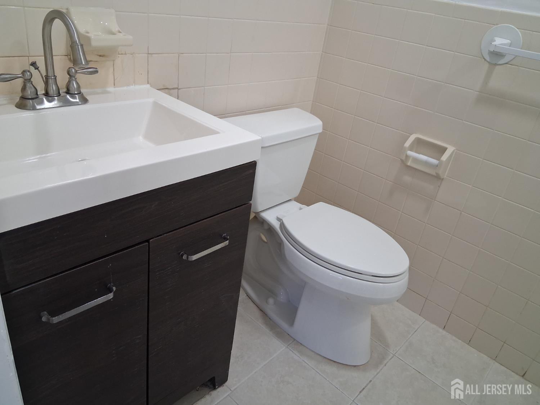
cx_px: 270
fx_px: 406
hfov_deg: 67.3
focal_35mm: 26
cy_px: 202
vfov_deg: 53.1
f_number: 1.8
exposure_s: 1/120
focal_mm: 3.98
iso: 400
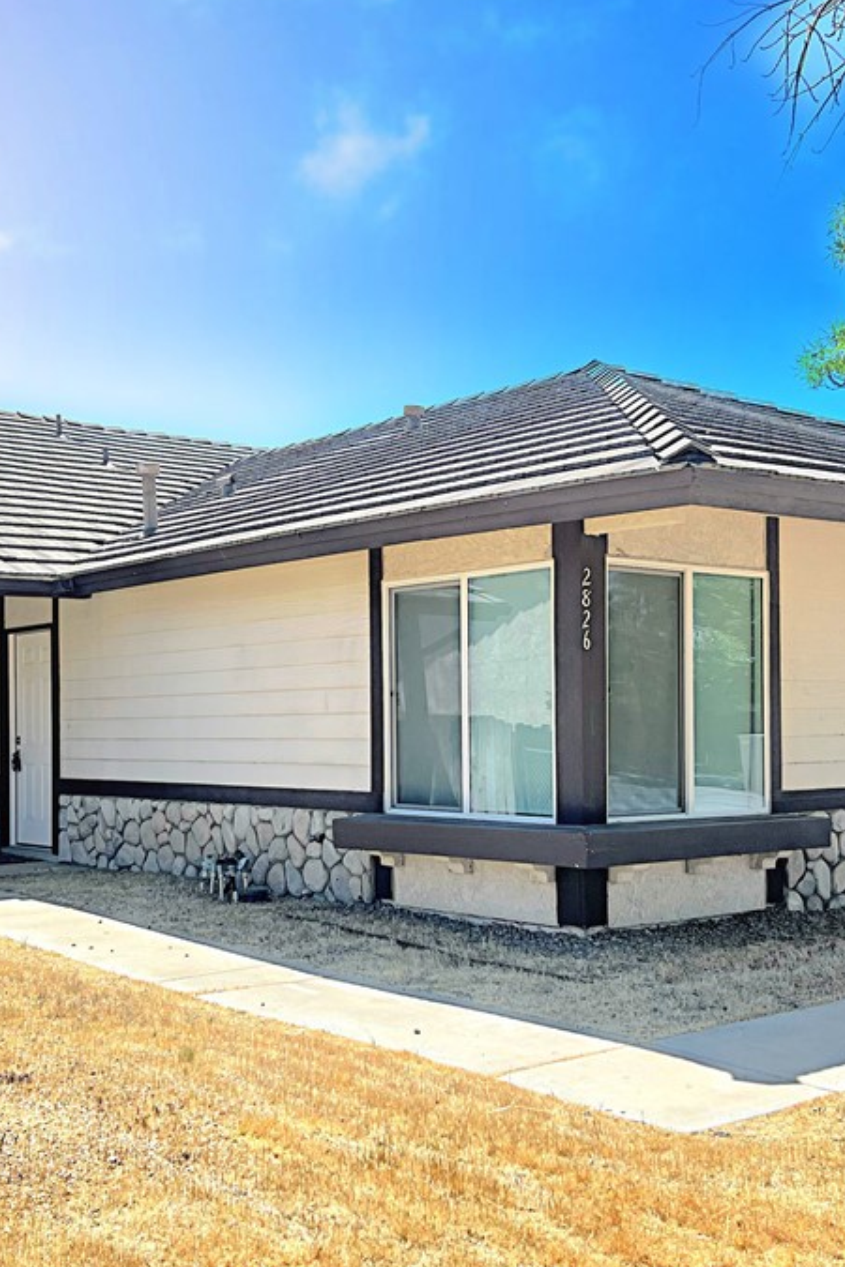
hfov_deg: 32.5
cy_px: 691
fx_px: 1443
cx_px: 314
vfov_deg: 47.4
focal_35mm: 41
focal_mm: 5.7
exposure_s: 1/4444
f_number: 1.5
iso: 50
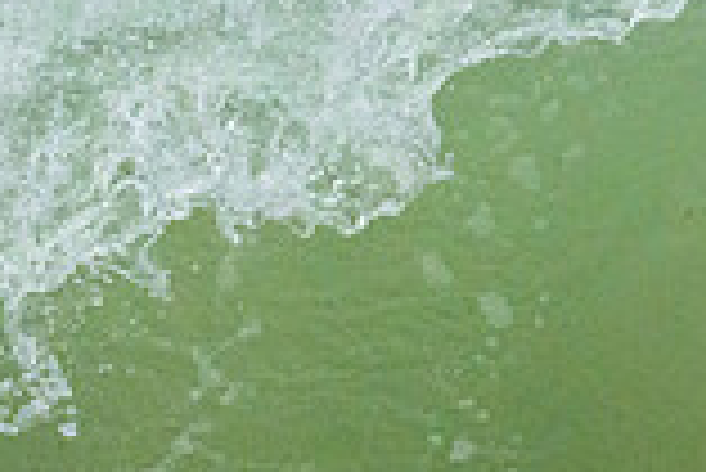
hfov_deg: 0.7
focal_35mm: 2958
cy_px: 627
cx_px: 36
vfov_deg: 0.5
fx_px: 58062
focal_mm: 800
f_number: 11
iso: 8000
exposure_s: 1/3200
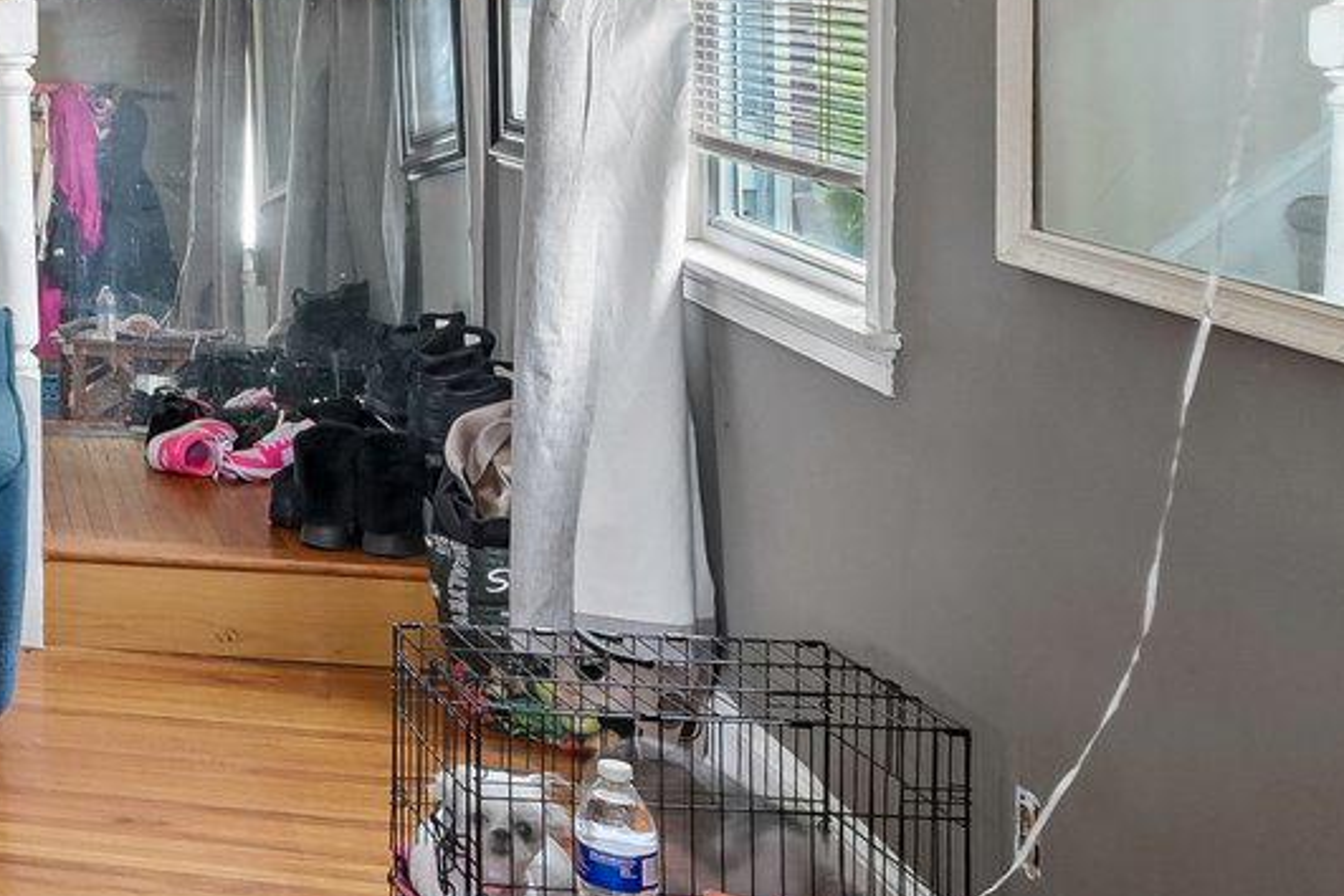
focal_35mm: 54
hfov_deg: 27.3
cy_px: 29
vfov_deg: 24.1
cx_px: -607
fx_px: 2016
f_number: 8
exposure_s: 1/2.5
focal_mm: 14
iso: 400
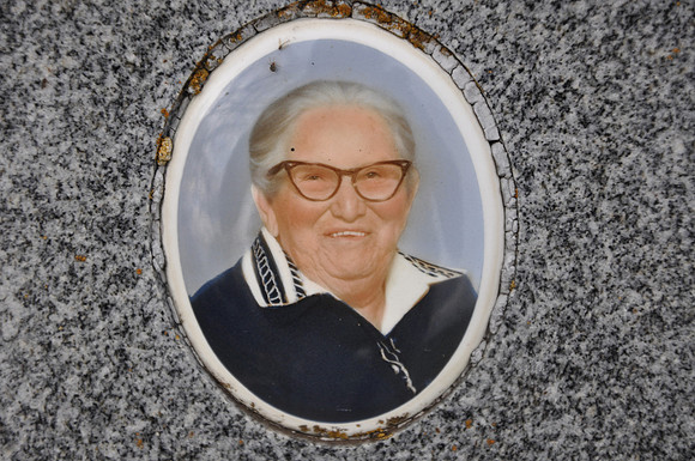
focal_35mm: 128
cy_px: 230
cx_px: 348
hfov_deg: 16.1
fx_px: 2458
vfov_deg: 10.7
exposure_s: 1/125
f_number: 5.6
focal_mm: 85
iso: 200
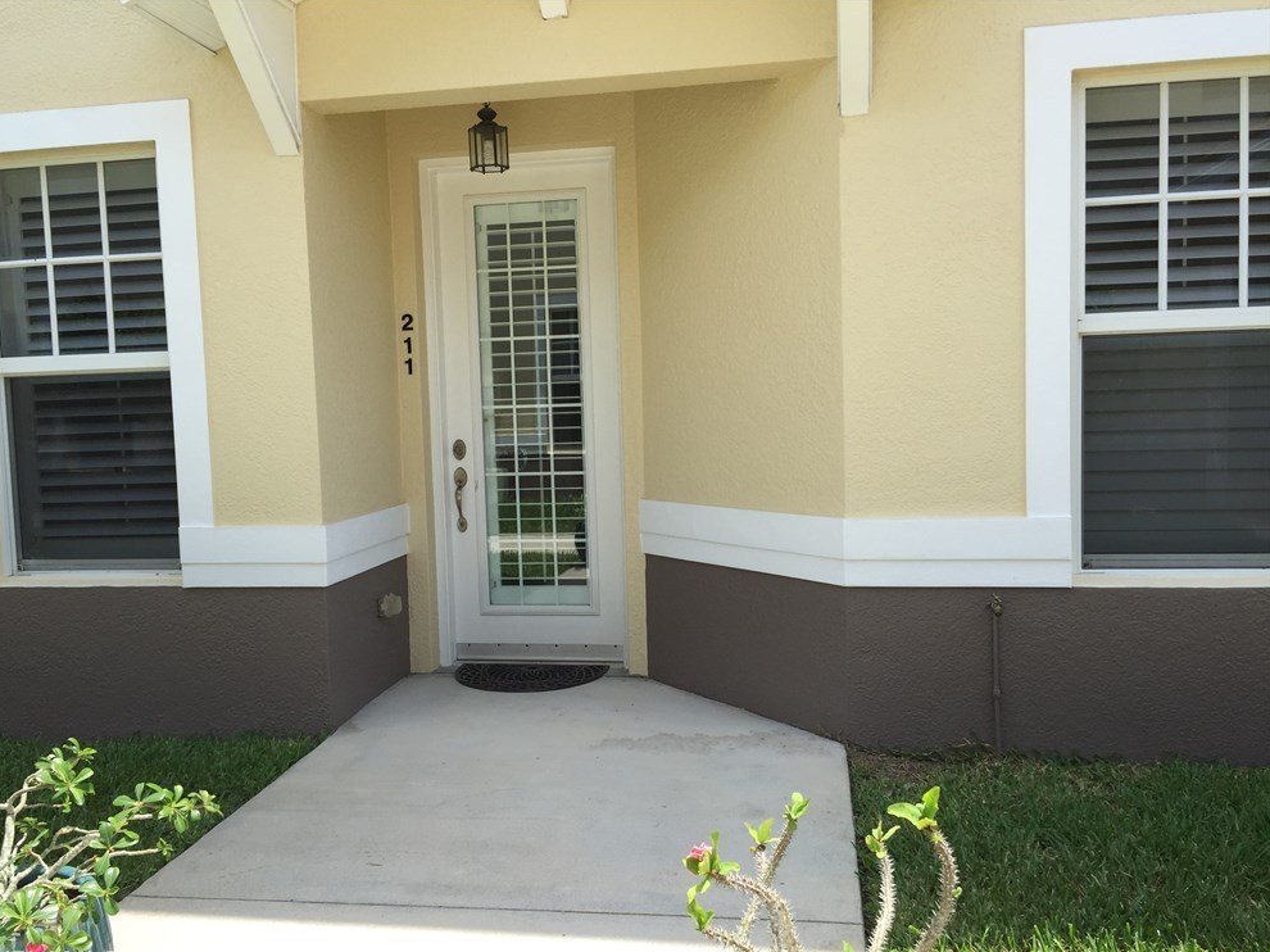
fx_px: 1100
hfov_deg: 60.0
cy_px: 490
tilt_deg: -3.6
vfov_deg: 46.8
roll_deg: +1.1
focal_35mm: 30
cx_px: 614
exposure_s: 1/942
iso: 32
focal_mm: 4.15
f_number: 2.2
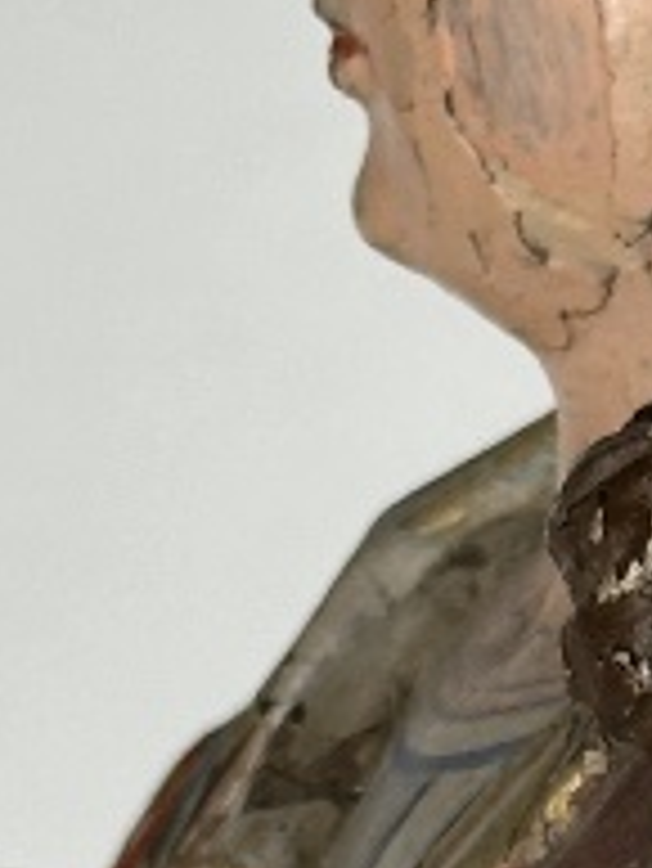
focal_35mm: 298
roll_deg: -2.8
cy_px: 1309
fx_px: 7476
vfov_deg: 6.6
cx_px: 724
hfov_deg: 5.0
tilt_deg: -11.1
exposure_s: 1/100
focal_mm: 6.86
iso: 80
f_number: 1.78
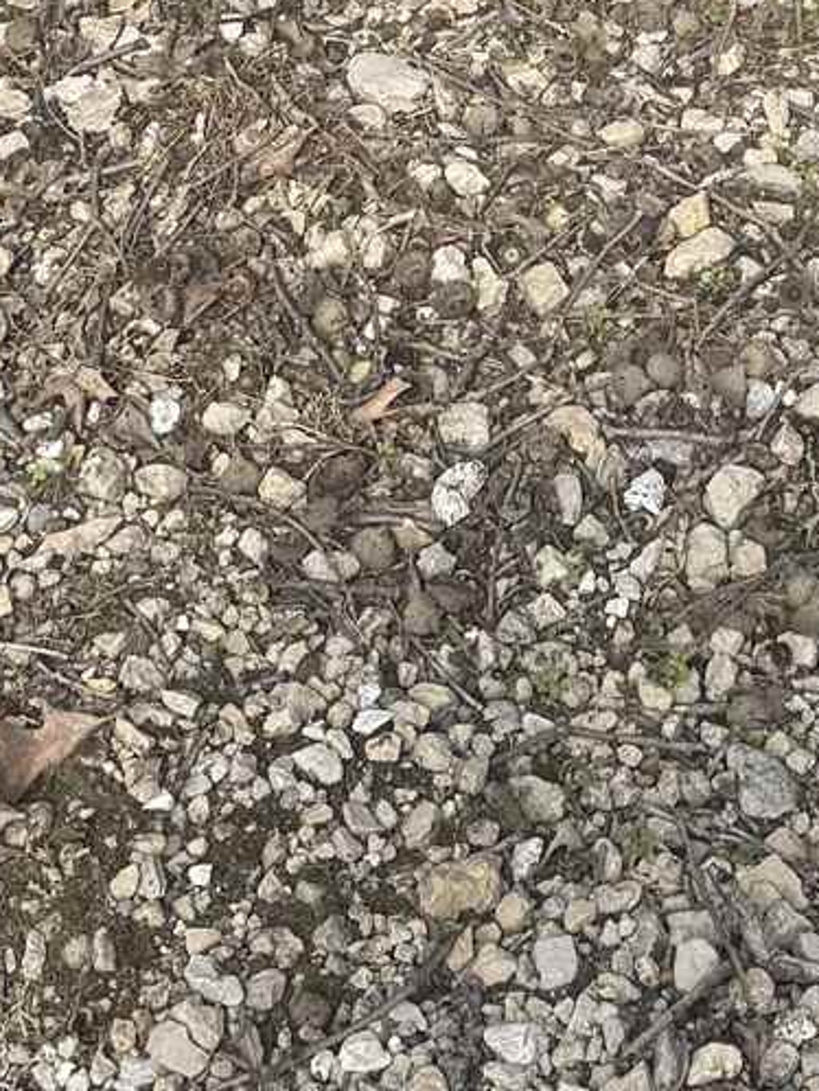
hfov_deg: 13.2
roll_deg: -2.1
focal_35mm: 111
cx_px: 817
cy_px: -819
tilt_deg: -24.2
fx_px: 3499
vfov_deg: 15.5
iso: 80
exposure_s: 1/1818
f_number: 1.78
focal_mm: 6.76
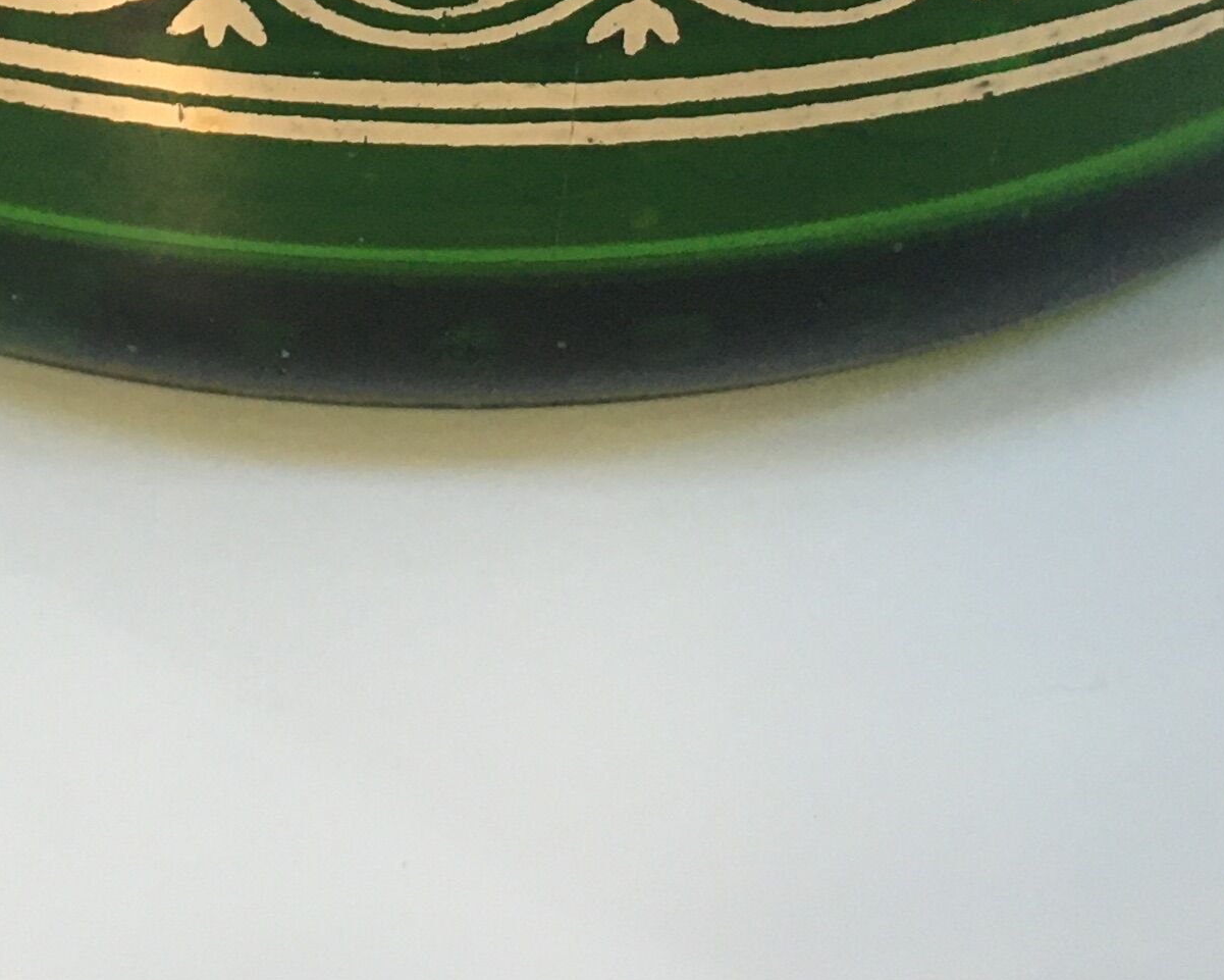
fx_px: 3442
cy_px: -150
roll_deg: -1.3
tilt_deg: -37.7
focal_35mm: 95
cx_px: 275
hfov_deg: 20.0
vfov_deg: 15.7
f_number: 2.2
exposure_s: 1/33
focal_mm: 4.15
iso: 125
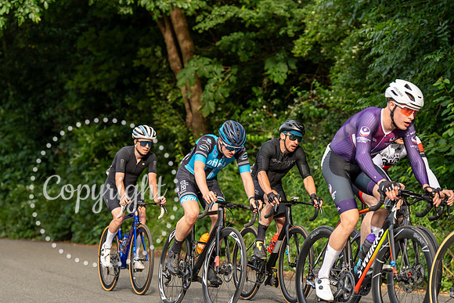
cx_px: 227
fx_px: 1400
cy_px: 152
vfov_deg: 12.3
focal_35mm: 111
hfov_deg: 18.4
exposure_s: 1/800
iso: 400
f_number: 3.5
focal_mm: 111
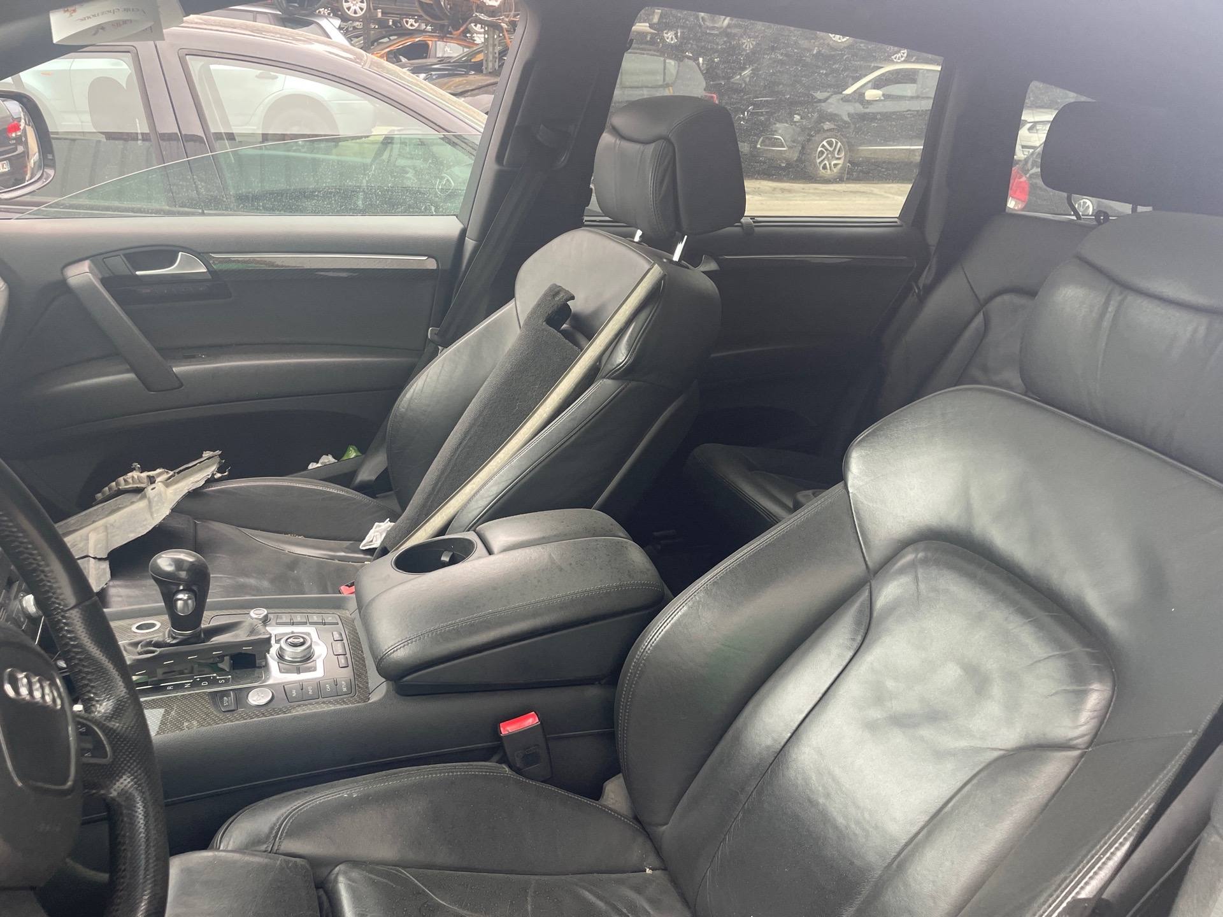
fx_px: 919
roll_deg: -3.1
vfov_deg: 53.1
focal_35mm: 26
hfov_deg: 67.3
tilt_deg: -23.2
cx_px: 612
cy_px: 458
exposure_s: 1/121
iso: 100
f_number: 1.6
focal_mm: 4.2
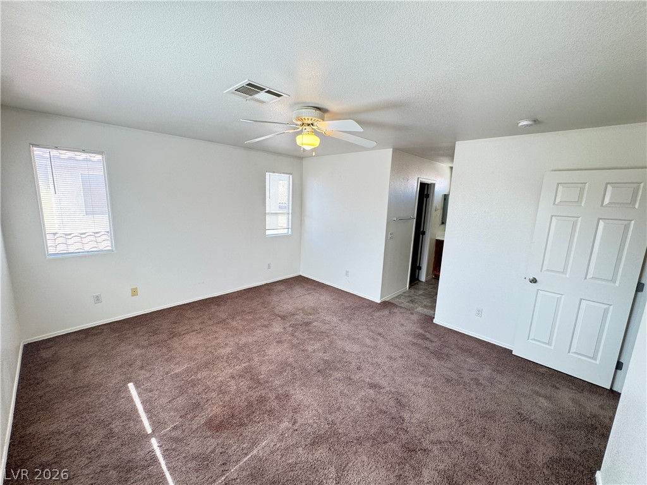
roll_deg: -2.3
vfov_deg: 85.7
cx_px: 324
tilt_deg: -11.0
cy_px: 242
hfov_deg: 102.1
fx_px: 262
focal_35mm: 14
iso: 125
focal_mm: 2.22
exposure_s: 1/120
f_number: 2.2
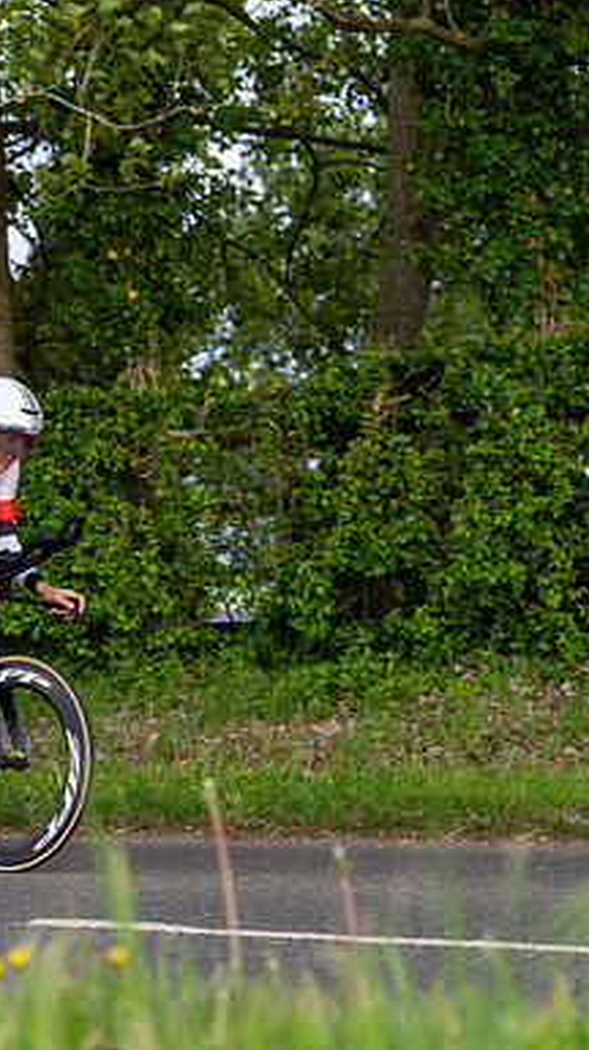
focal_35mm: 120
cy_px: 525
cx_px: 79
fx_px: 3338
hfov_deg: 10.0
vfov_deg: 17.9
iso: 1250
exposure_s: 1/800
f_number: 4
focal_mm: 76
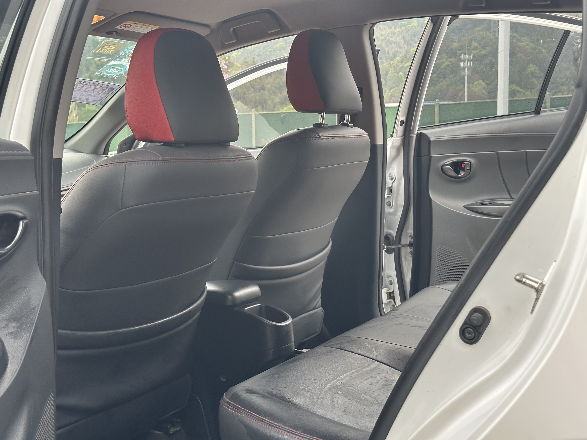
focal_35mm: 48
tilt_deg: -3.7
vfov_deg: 30.3
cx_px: 294
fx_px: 814
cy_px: 220
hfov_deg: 39.7
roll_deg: +2.1
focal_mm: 6.86
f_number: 1.78
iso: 64
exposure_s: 1/122
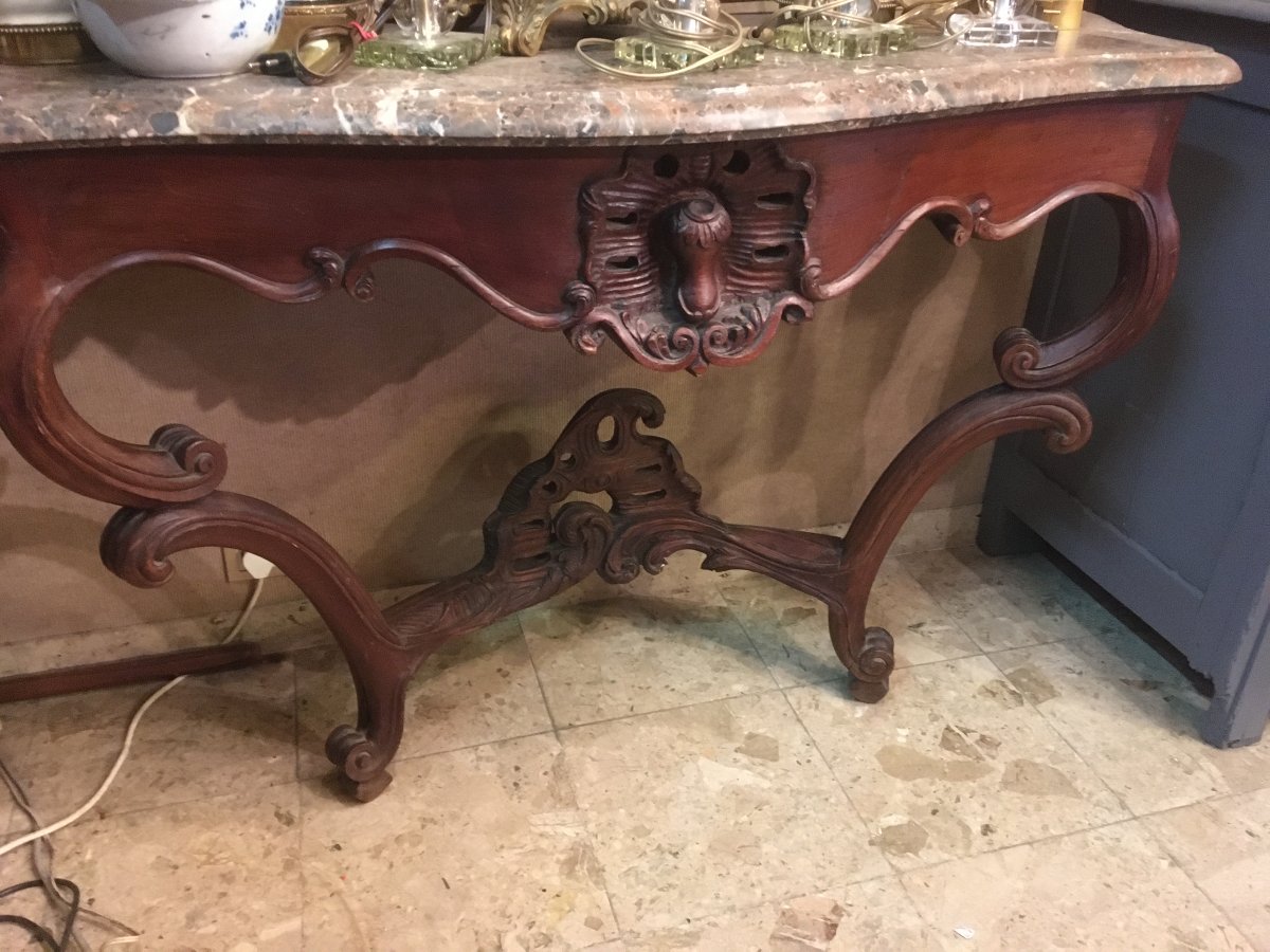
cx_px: 635
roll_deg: -1.2
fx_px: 1064
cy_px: 476
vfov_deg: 48.2
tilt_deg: -29.0
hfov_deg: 61.7
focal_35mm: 29
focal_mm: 4.15
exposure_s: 1/17
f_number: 2.2
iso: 320
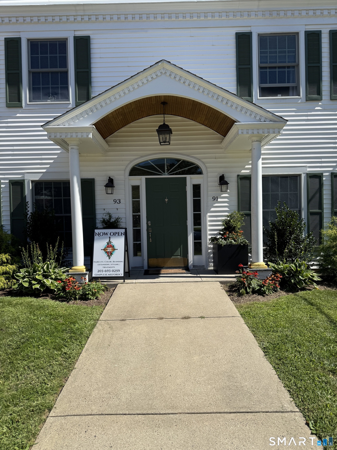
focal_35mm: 24
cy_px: 225
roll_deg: +2.3
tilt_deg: -0.5
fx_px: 312
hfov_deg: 56.8
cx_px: 168
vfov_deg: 71.6
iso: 80
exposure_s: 1/4608
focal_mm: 6.76
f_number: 1.78
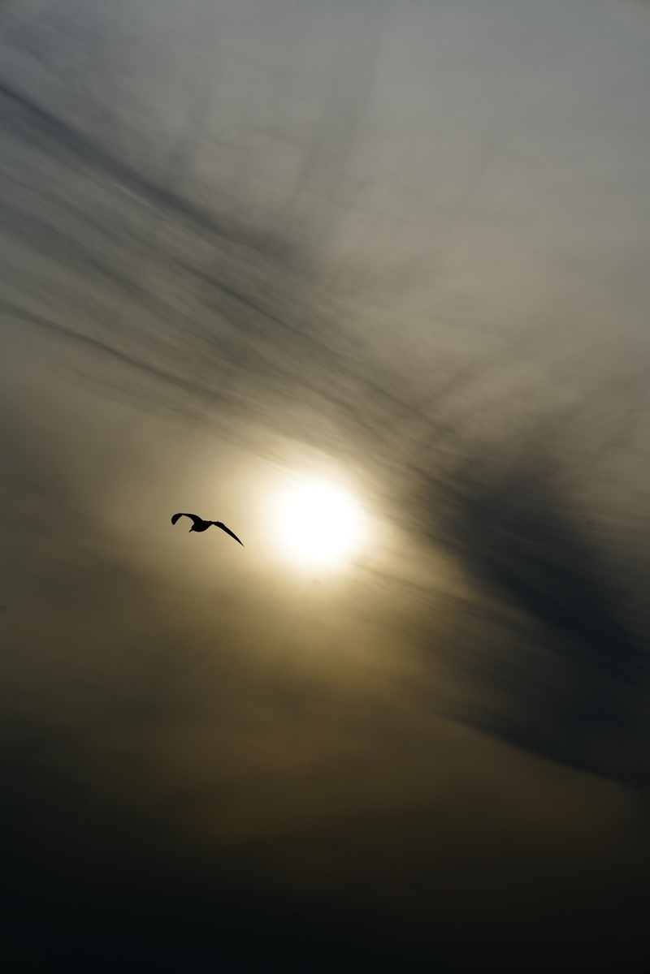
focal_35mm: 85
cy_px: 487
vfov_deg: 23.9
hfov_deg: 16.1
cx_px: 325
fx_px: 2302
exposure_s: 1/1000
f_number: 10
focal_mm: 85
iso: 100
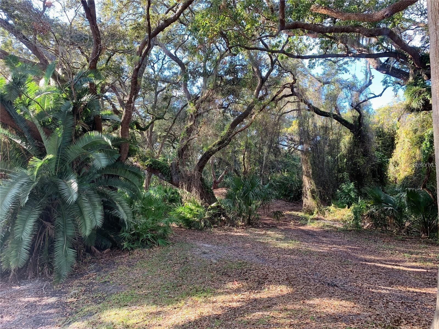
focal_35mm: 26
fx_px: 330
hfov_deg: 67.3
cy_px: 164
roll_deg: -3.2
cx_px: 220
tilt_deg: +3.9
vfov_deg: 53.1
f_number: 1.8
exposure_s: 1/121
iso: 40
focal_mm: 4.25
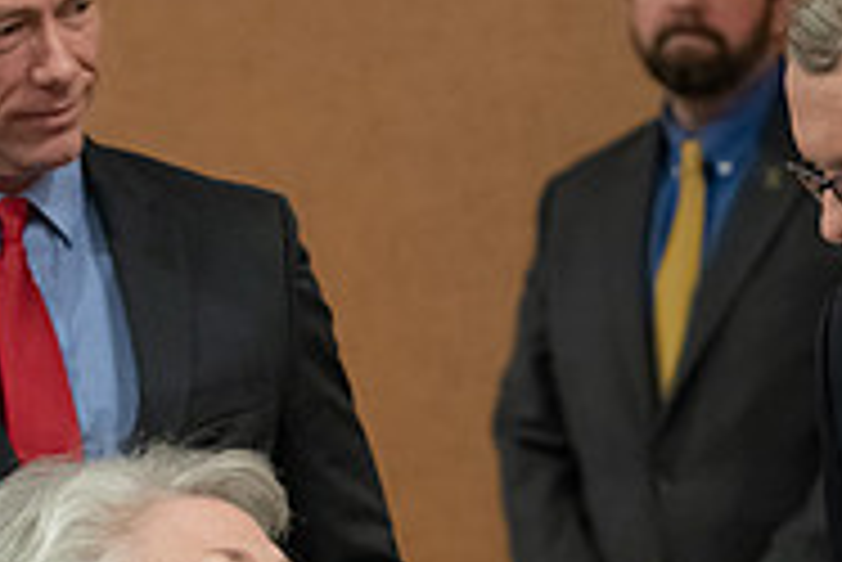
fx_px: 5945
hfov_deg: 8.1
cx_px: 824
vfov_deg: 5.4
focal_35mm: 254
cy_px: 672
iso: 3200
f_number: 3.2
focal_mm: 82
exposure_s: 1/200
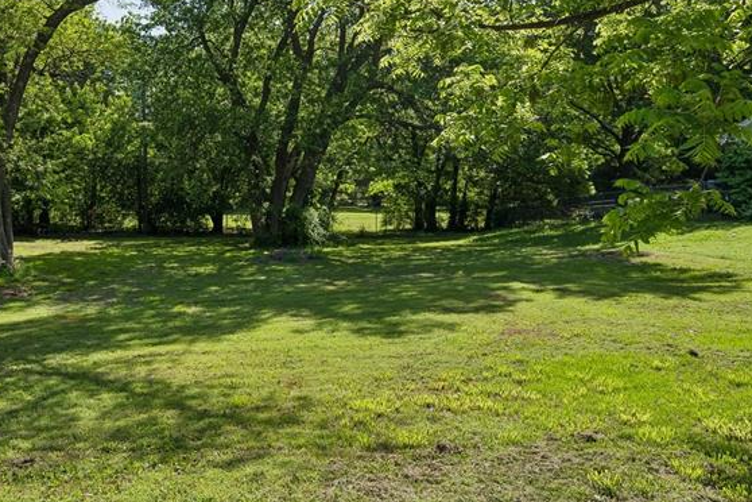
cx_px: 196
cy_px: 185
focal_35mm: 33
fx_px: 689
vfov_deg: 39.7
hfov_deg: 54.8
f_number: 8
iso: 200
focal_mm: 18
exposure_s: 1/400
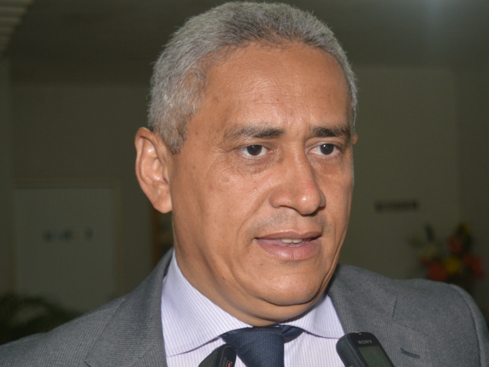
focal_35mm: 58
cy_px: 183
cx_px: 241
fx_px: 813
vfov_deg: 25.4
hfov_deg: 33.5
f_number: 4.5
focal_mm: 35
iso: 450
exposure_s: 1/60
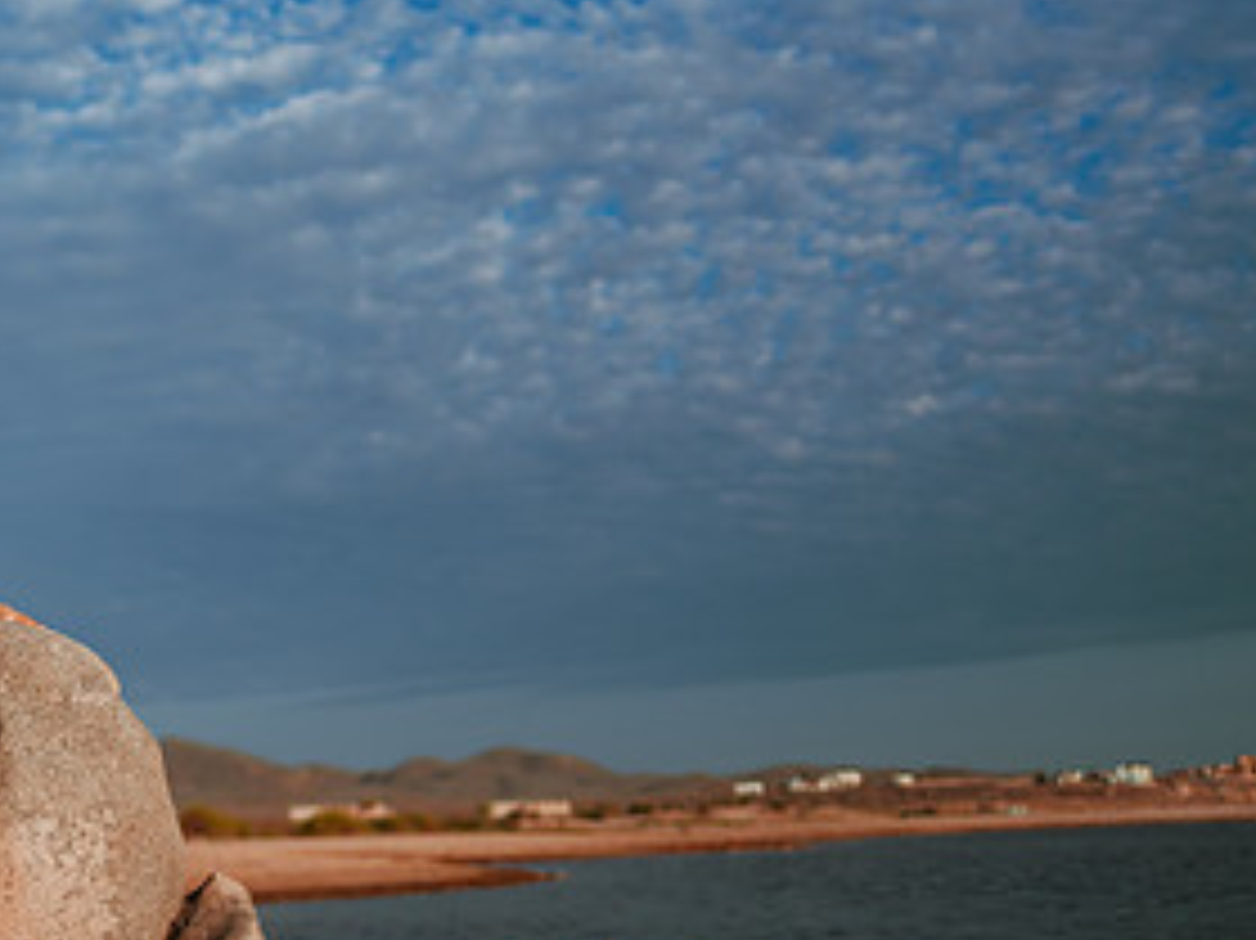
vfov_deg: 20.9
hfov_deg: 26.5
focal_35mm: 70
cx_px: 45
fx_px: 2539
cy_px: 654
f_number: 1.4
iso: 100
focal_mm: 35
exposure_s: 1/8000
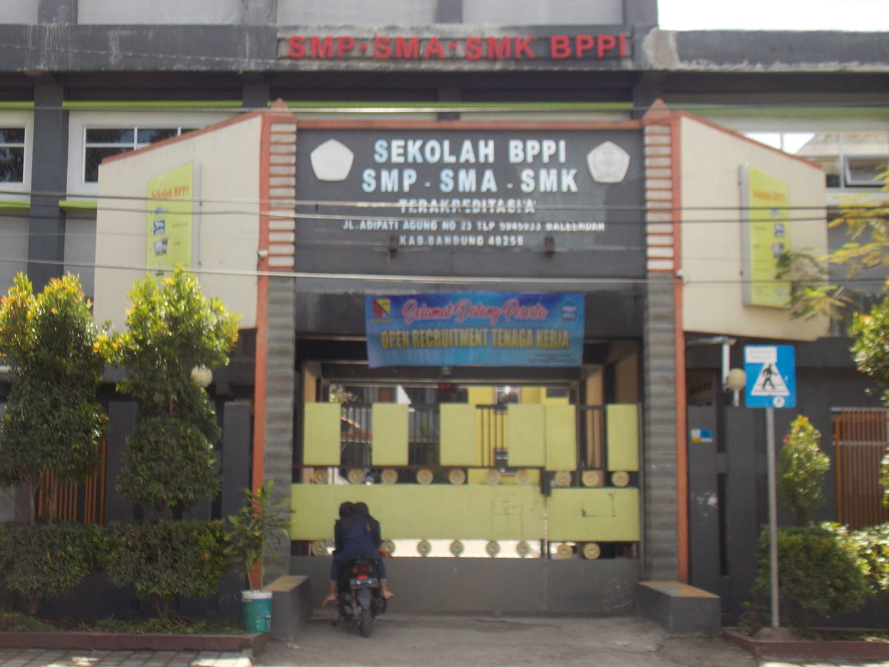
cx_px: 444
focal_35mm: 46
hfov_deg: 41.2
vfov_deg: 31.5
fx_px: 1181
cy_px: 334
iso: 80
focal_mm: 8.1
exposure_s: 1/250
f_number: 3.7
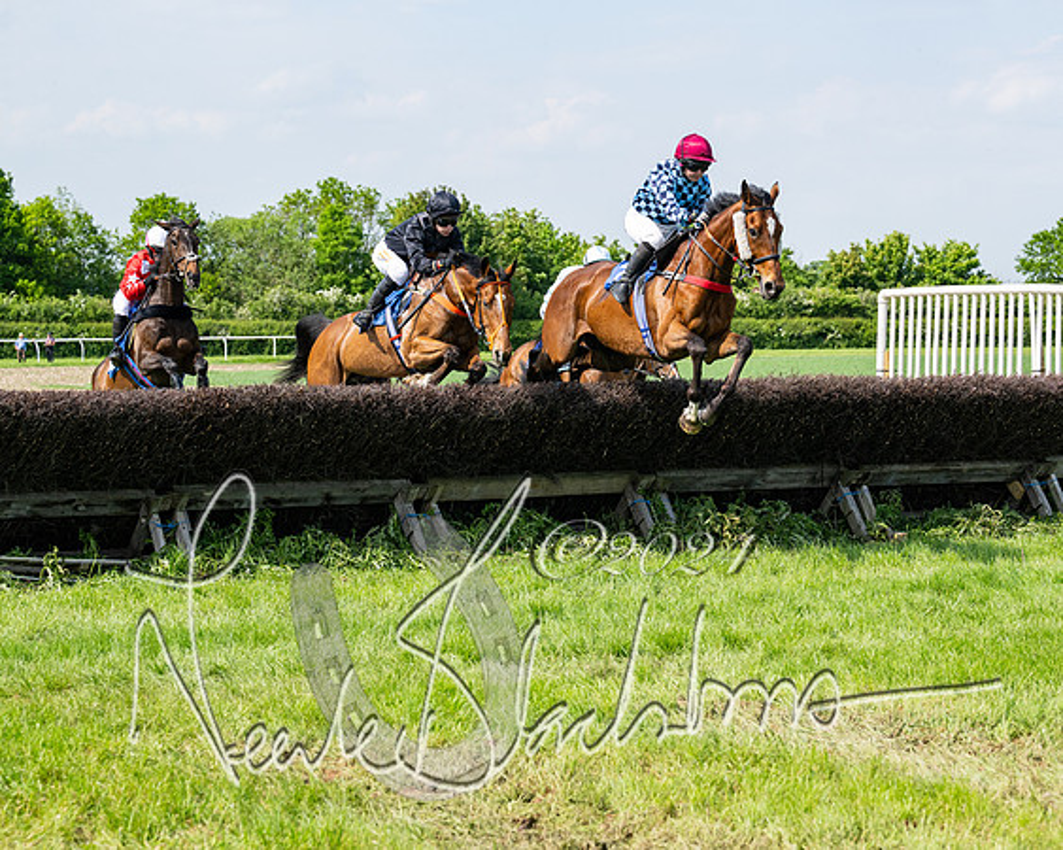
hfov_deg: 24.2
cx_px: 532
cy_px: 425
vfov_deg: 19.4
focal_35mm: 79
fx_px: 2481
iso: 400
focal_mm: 70
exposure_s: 1/2500
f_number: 5
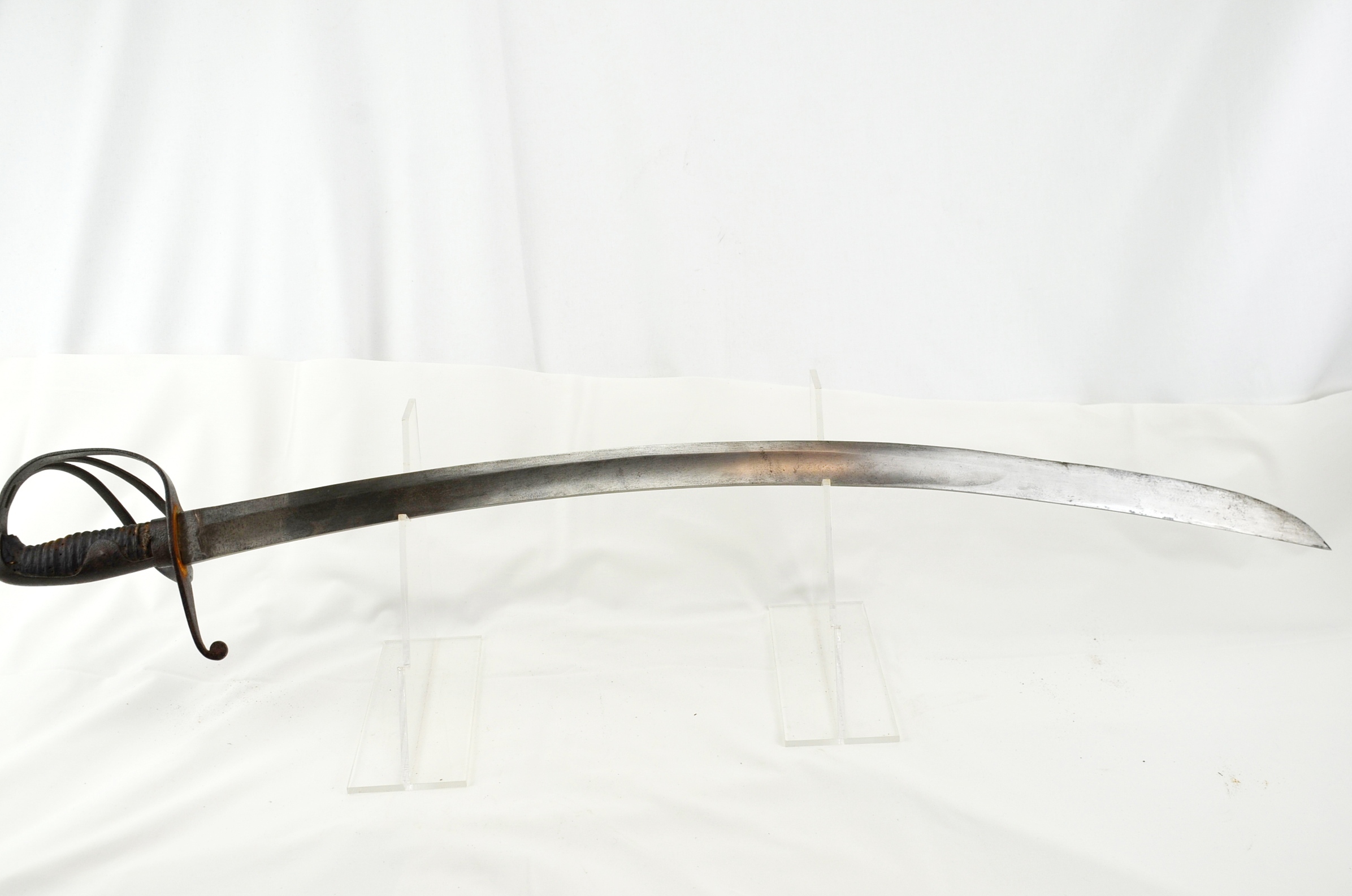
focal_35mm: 34
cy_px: 460
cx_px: 669
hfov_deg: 55.9
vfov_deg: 38.7
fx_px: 1274
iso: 200
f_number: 5.6
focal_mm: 22
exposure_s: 1/125
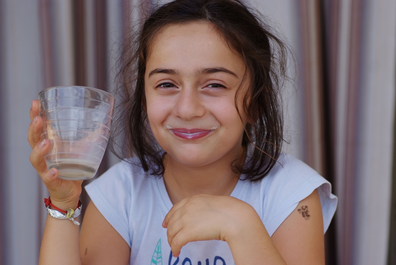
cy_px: 132
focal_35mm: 105
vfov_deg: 13.1
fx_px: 1156
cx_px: 198
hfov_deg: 19.4
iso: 100
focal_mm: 70
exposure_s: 1/200
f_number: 3.5
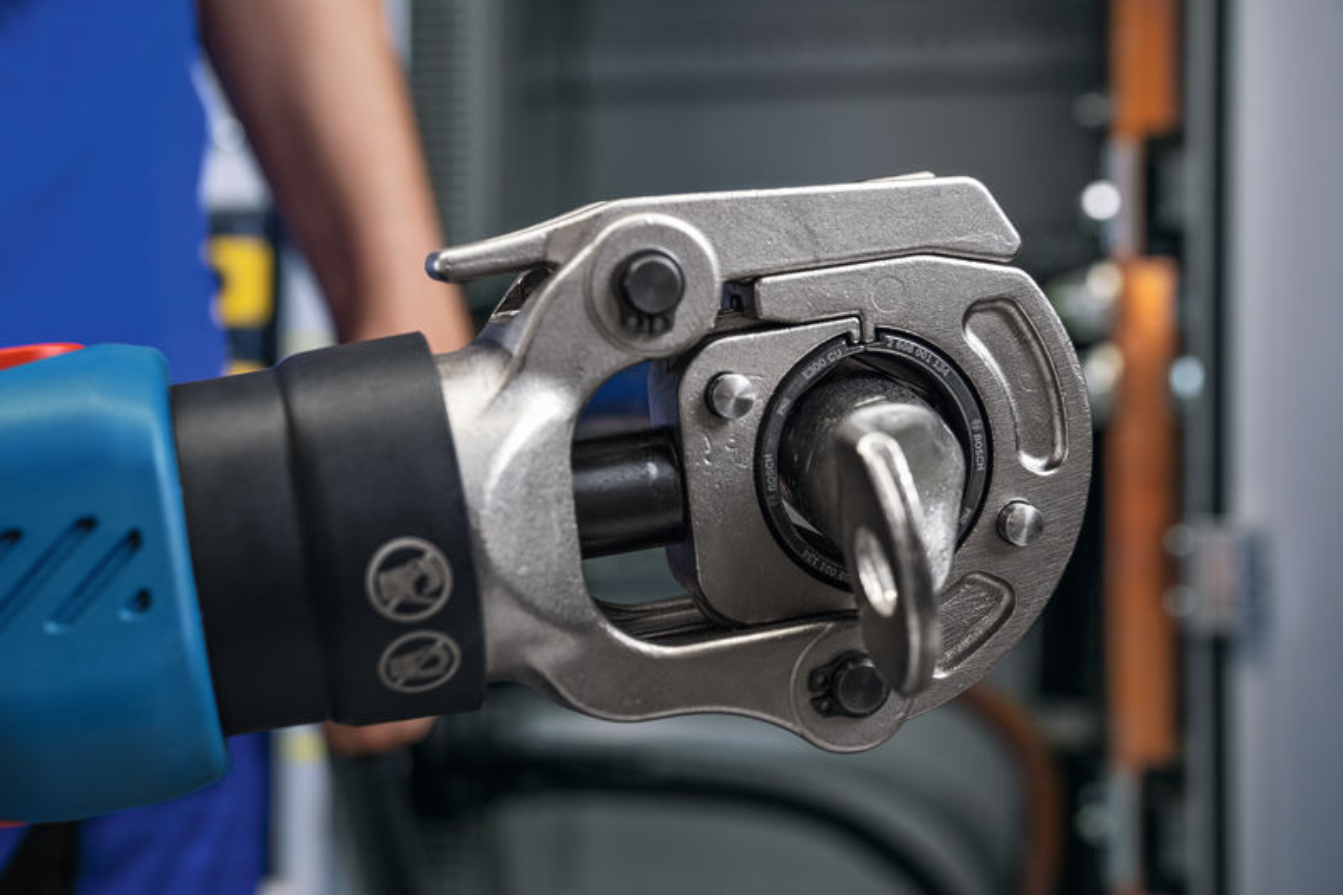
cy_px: 448
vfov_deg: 27.5
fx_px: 1827
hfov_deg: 40.4
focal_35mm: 49
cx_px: 672
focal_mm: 49
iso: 800
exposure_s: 1/100
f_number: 6.3
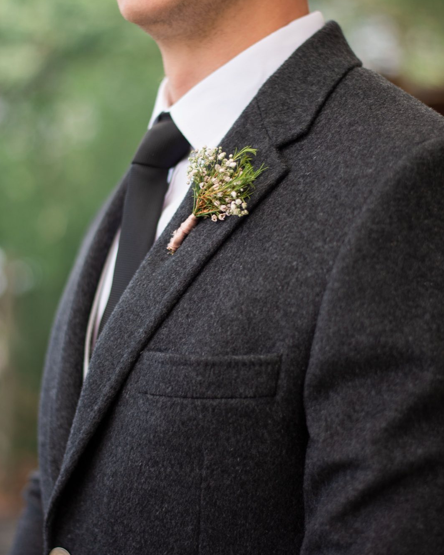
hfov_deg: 18.1
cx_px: 222
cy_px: 246
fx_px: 1396
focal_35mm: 85
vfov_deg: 22.5
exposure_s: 1/800
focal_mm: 50
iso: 125
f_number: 1.8
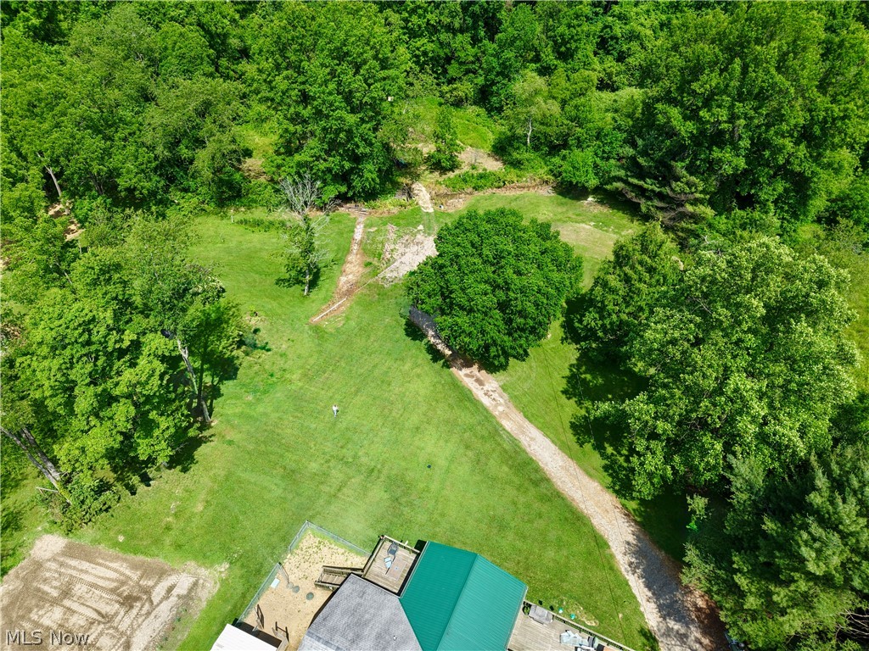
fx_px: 602
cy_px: 326
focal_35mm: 24
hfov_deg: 71.6
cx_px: 434
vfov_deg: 56.8
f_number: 1.8
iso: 100
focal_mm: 8.67
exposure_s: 1/2500
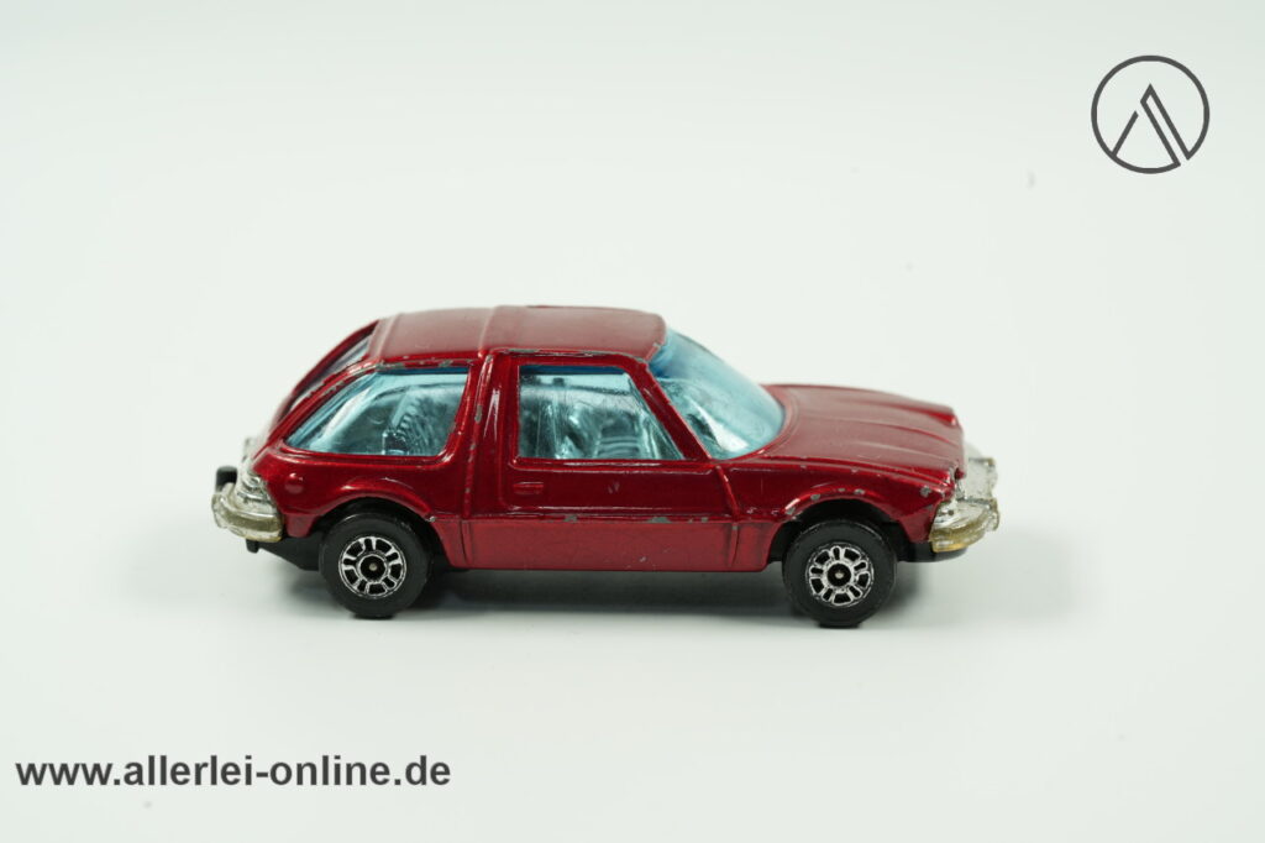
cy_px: 422
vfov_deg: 15.2
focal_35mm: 90
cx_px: 632
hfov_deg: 22.6
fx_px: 3161
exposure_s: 1/15
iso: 500
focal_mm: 90
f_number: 10
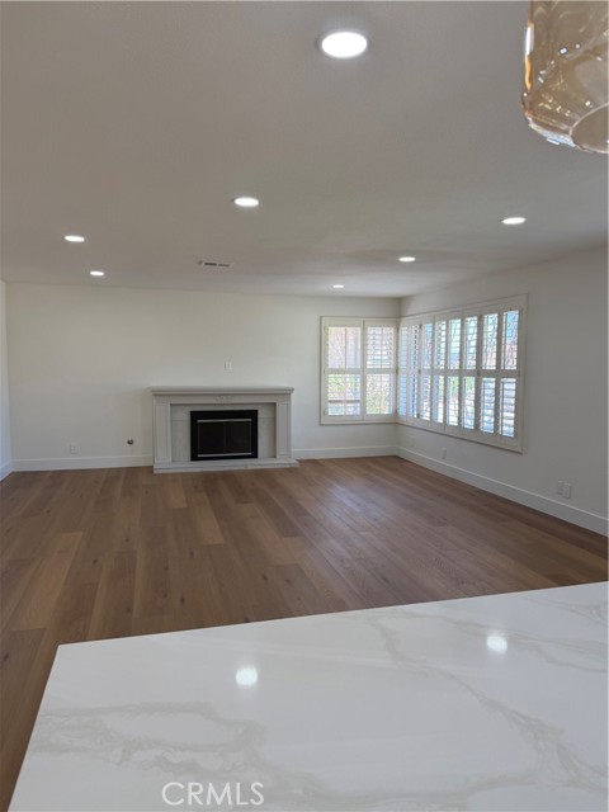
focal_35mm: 24
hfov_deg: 56.8
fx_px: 563
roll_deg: -0.8
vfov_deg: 71.6
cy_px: 406
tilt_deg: -6.0
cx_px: 304
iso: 80
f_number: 1.78
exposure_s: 1/182
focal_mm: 6.76
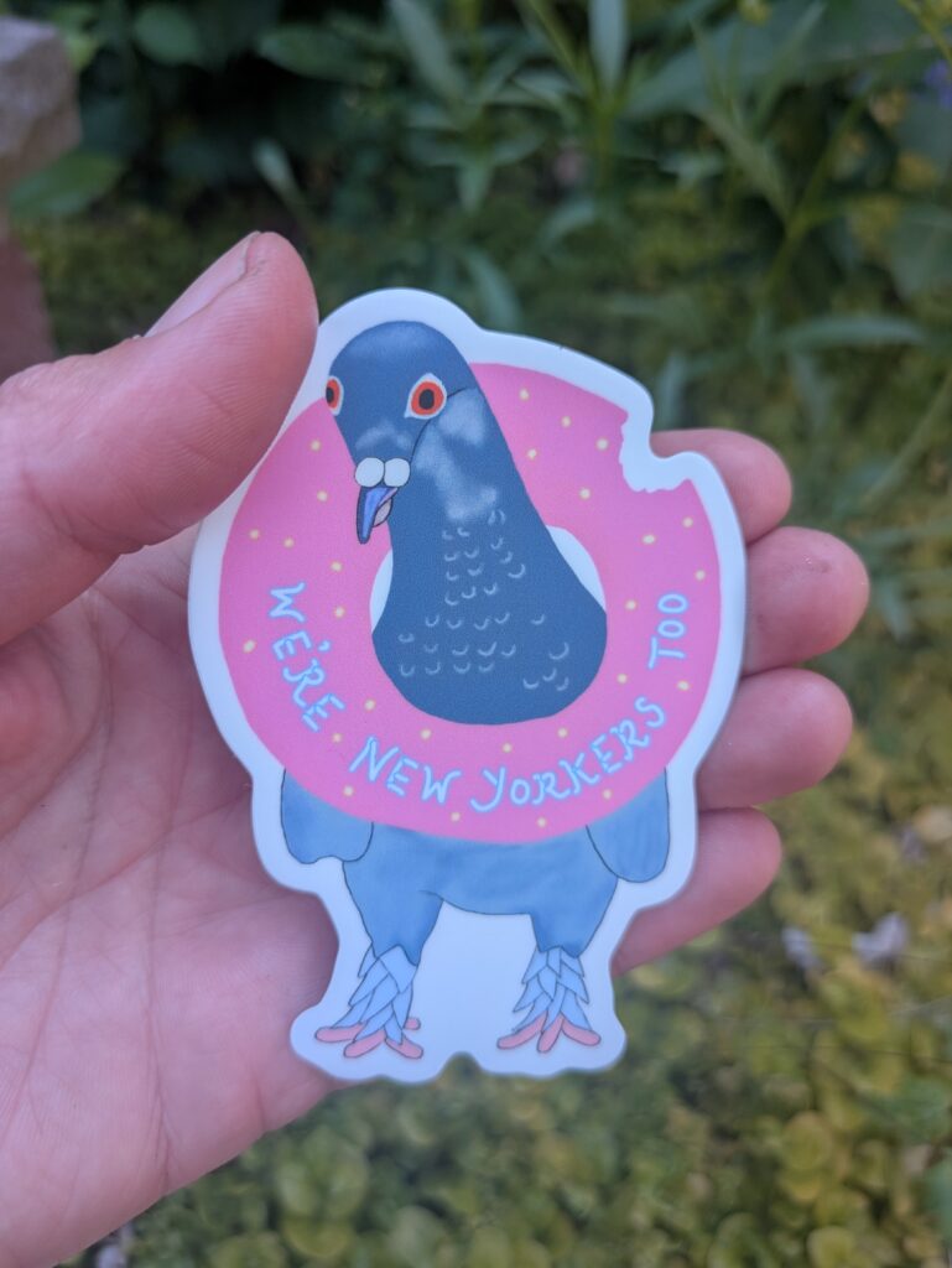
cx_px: 476
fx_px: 916
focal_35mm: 25
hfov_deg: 54.9
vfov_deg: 69.4
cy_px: 634
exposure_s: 1/212
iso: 50
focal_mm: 5.43
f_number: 1.89
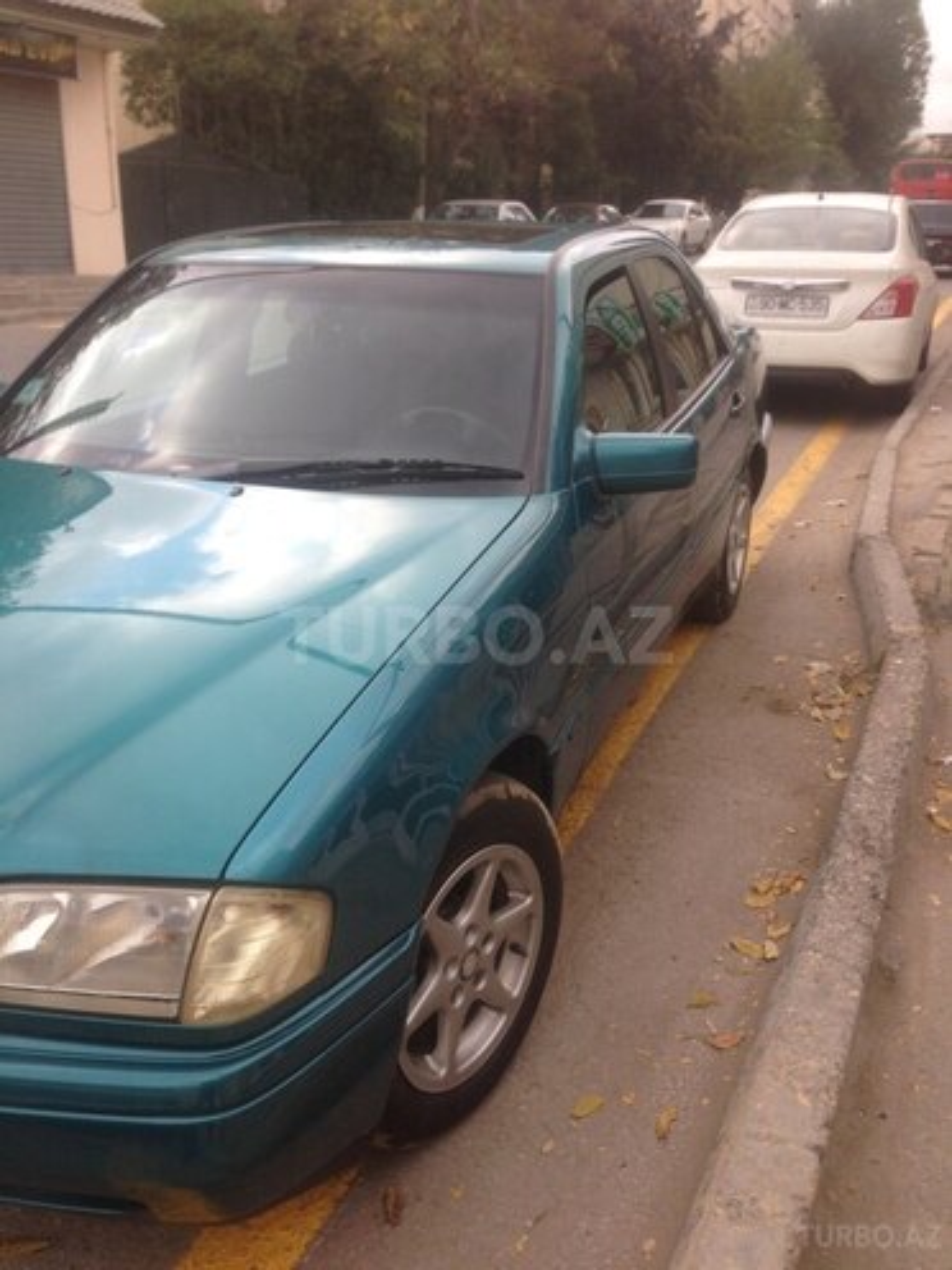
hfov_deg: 42.9
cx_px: 476
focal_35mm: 33
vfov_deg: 55.4
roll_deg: -0.9
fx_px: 1210
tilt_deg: -18.7
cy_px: 635
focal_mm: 4.12
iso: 50
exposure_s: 1/352
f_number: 2.4
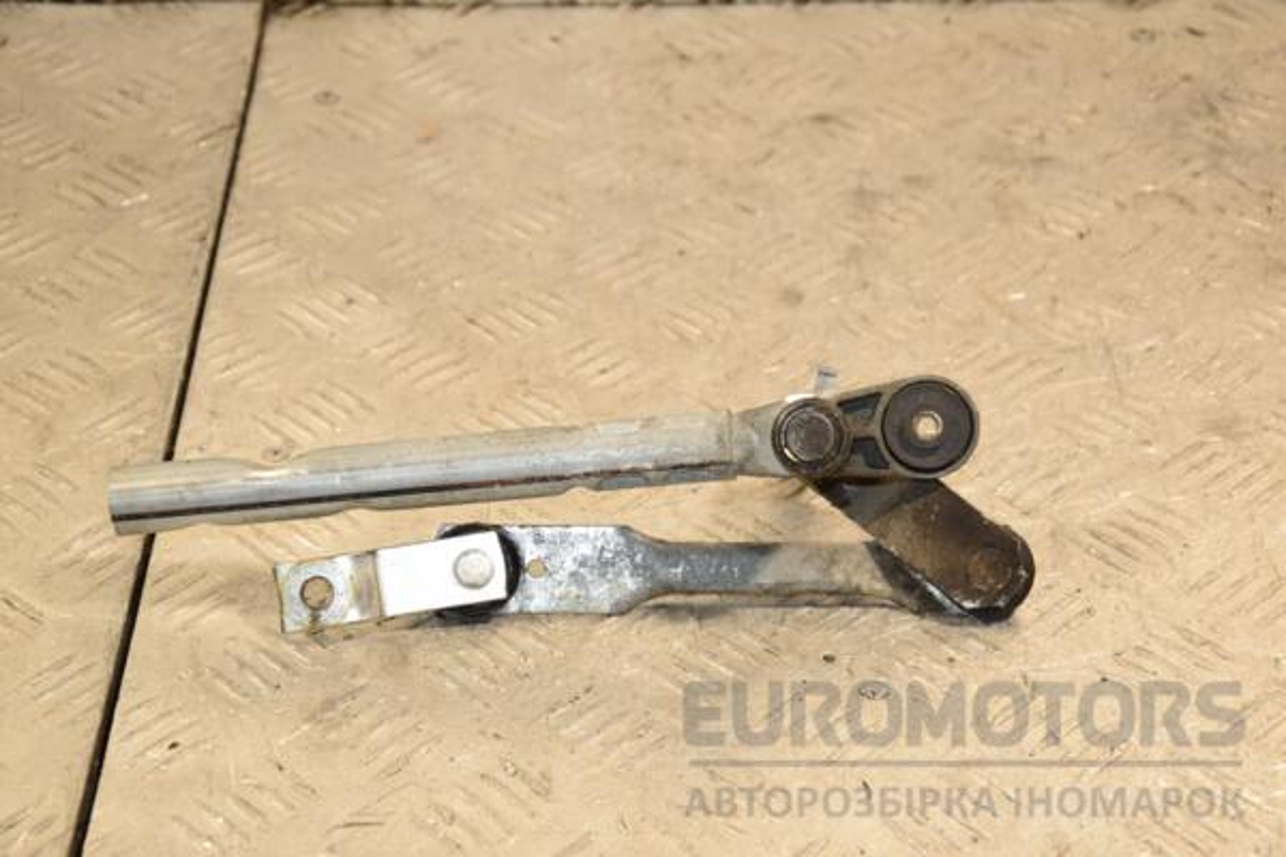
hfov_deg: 21.9
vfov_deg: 14.7
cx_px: 643
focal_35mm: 93
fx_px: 3322
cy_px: 428
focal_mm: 62
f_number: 6.3
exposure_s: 1/200
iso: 800
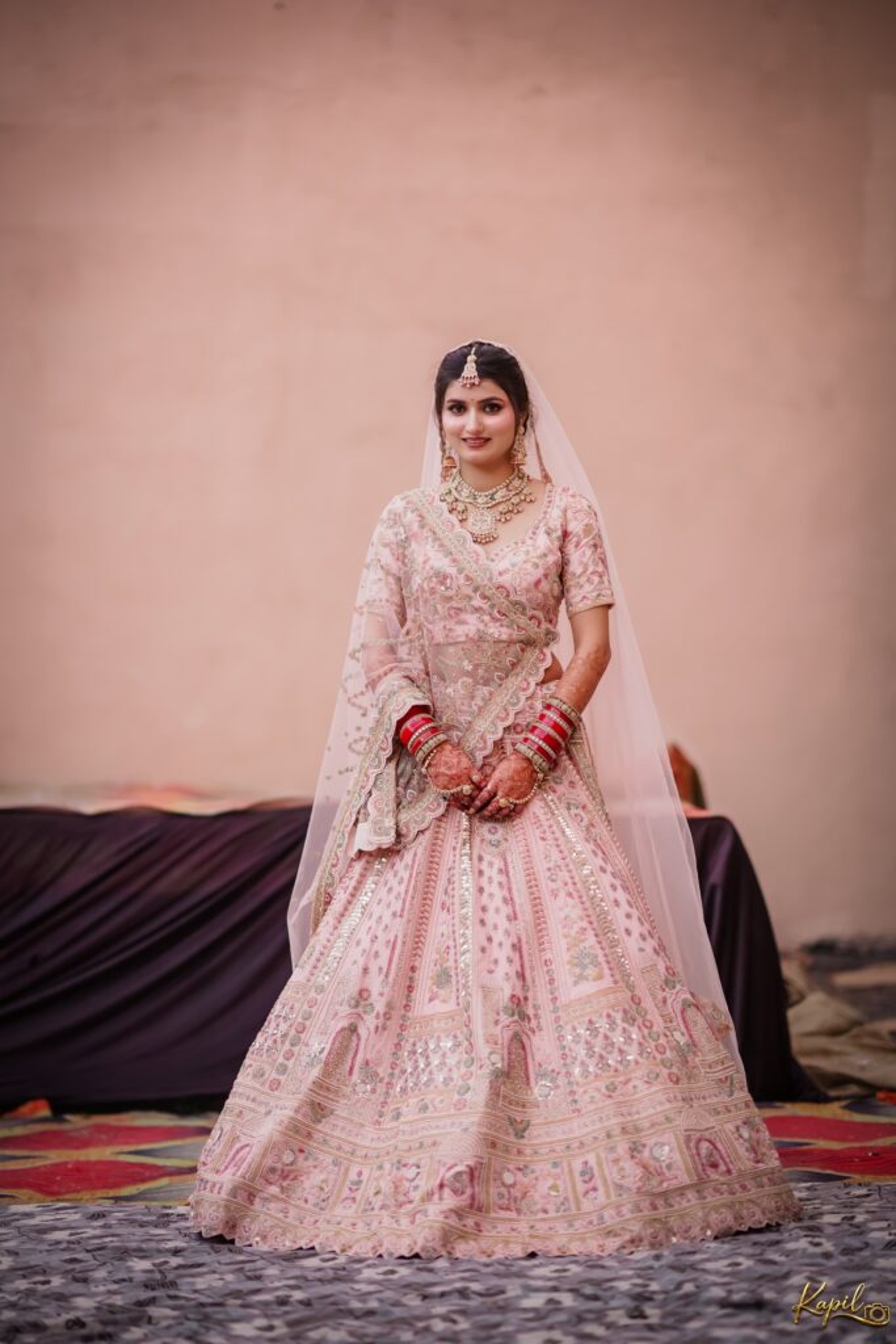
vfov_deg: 23.9
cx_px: 448
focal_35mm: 85
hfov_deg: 16.1
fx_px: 3172
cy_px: 672
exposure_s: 1/250
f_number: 1.4
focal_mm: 85
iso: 100
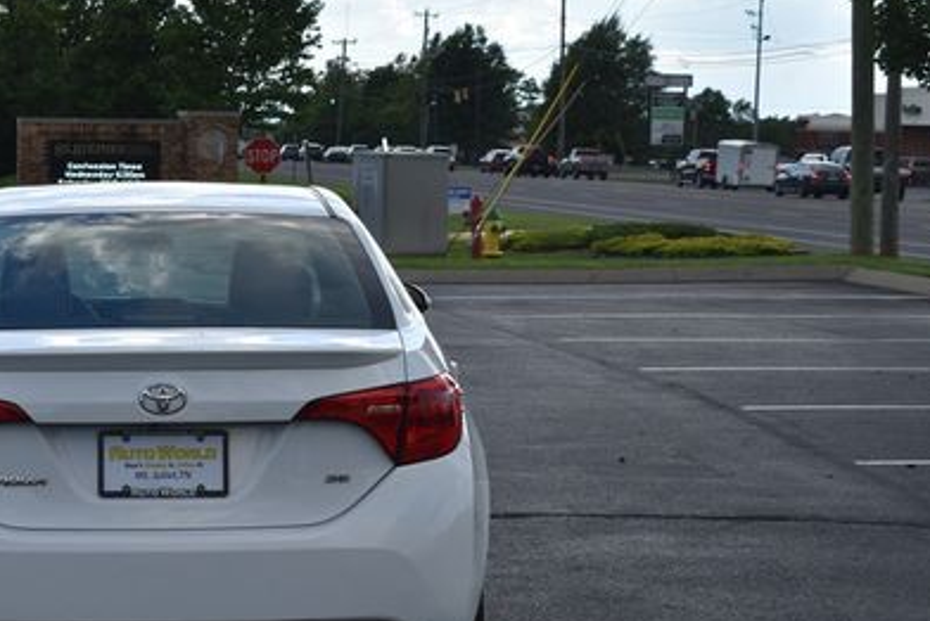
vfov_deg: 14.7
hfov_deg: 21.7
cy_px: 326
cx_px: 206
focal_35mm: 93
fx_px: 2404
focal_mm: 38
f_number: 8
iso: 100
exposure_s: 1/250
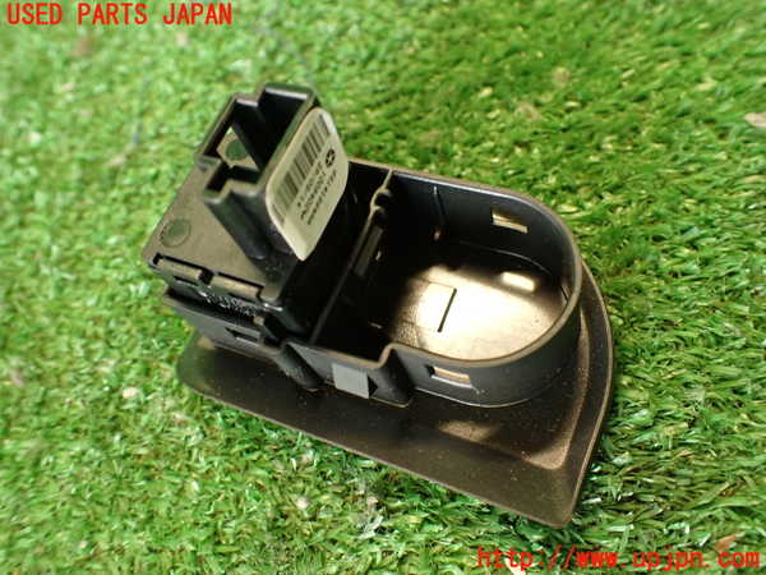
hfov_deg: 60.0
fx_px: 664
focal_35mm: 30
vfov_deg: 46.8
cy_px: 288
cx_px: 383
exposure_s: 1/30
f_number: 2.3
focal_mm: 5.4
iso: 320
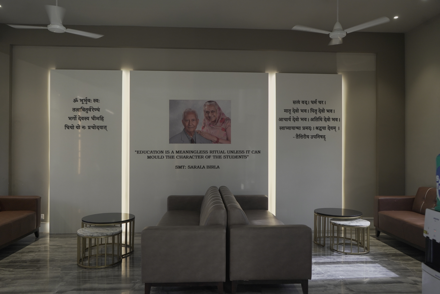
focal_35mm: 28
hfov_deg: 65.5
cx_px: 220
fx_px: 342
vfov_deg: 46.4
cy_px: 147
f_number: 3.5
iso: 1250
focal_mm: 28
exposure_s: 1/250
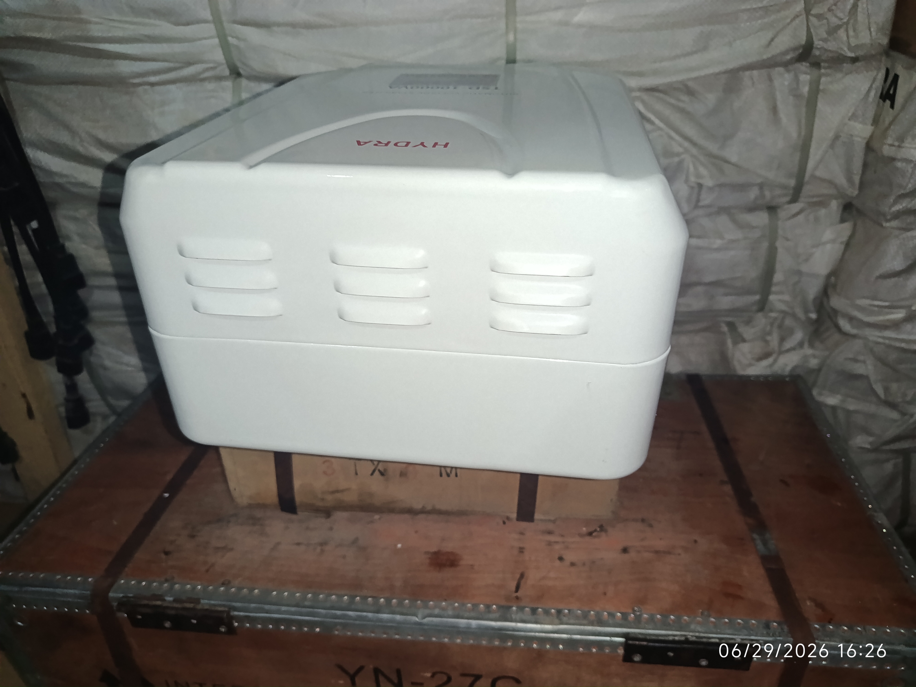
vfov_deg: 56.8
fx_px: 635
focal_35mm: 24
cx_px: 458
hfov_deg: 71.6
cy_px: 344
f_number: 1.7
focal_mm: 5.24
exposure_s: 1/50
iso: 1250
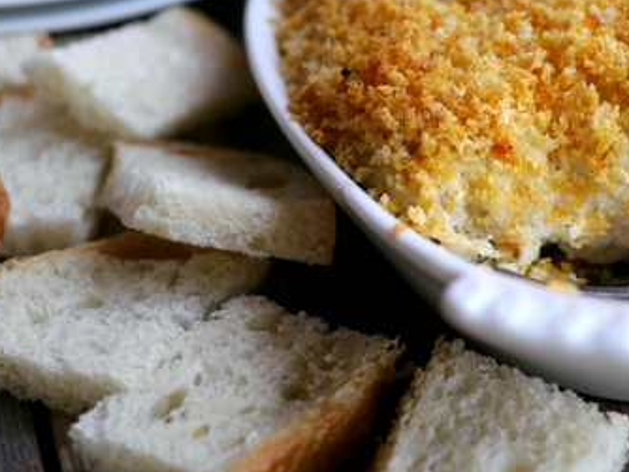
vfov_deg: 17.2
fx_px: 1564
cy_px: 232
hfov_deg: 22.6
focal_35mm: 86
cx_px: 455
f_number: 2.2
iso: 100
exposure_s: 1/250
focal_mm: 25
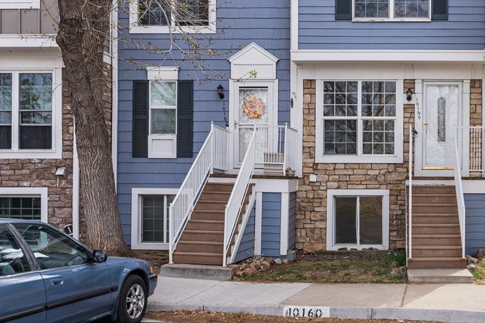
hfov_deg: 43.1
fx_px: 579
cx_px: 396
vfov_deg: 31.1
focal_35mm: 43
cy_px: 191
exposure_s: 1/80
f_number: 8
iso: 200
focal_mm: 23
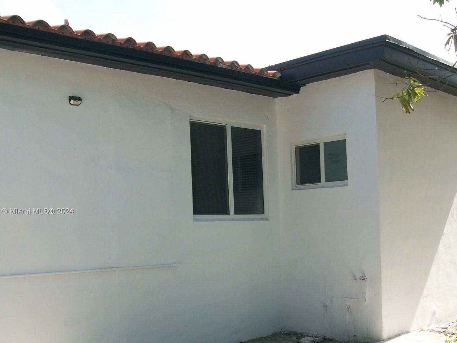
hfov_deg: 43.8
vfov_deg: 33.5
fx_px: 568
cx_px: 247
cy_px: 212
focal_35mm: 43
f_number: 2.8
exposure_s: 1/426
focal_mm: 5.7
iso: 64
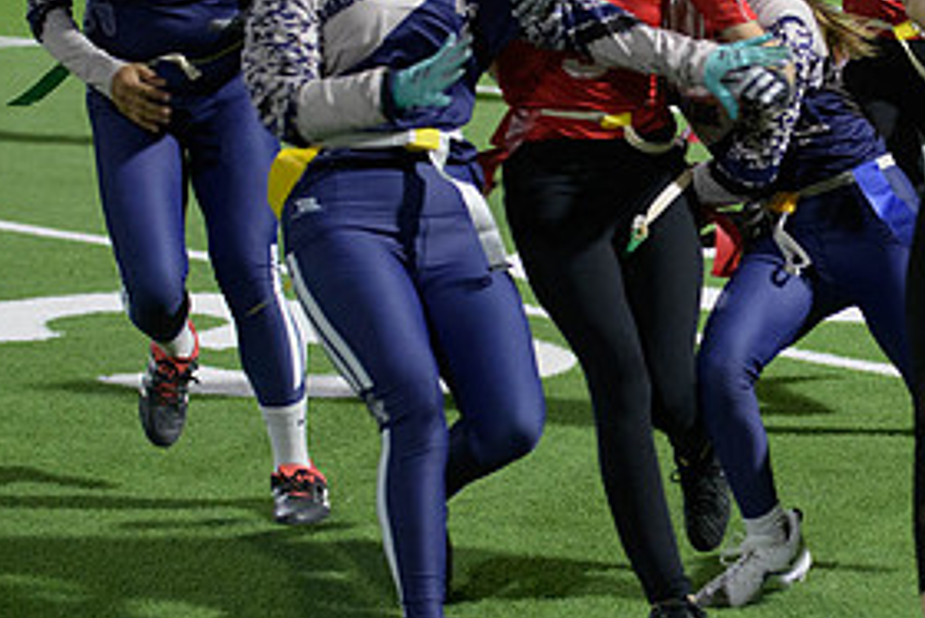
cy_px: 283
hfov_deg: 14.0
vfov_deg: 9.5
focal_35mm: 145
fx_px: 3727
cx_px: 832
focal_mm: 70
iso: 3600
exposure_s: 1/640
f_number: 2.8
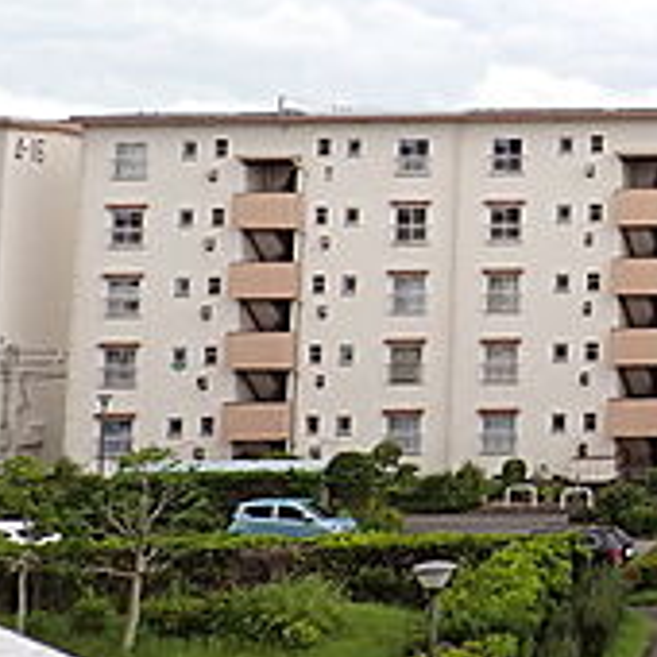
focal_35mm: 83
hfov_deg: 17.8
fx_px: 1782
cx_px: 1094
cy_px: 54
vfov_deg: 20.4
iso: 100
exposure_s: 1/500
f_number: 2.8
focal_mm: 4.5
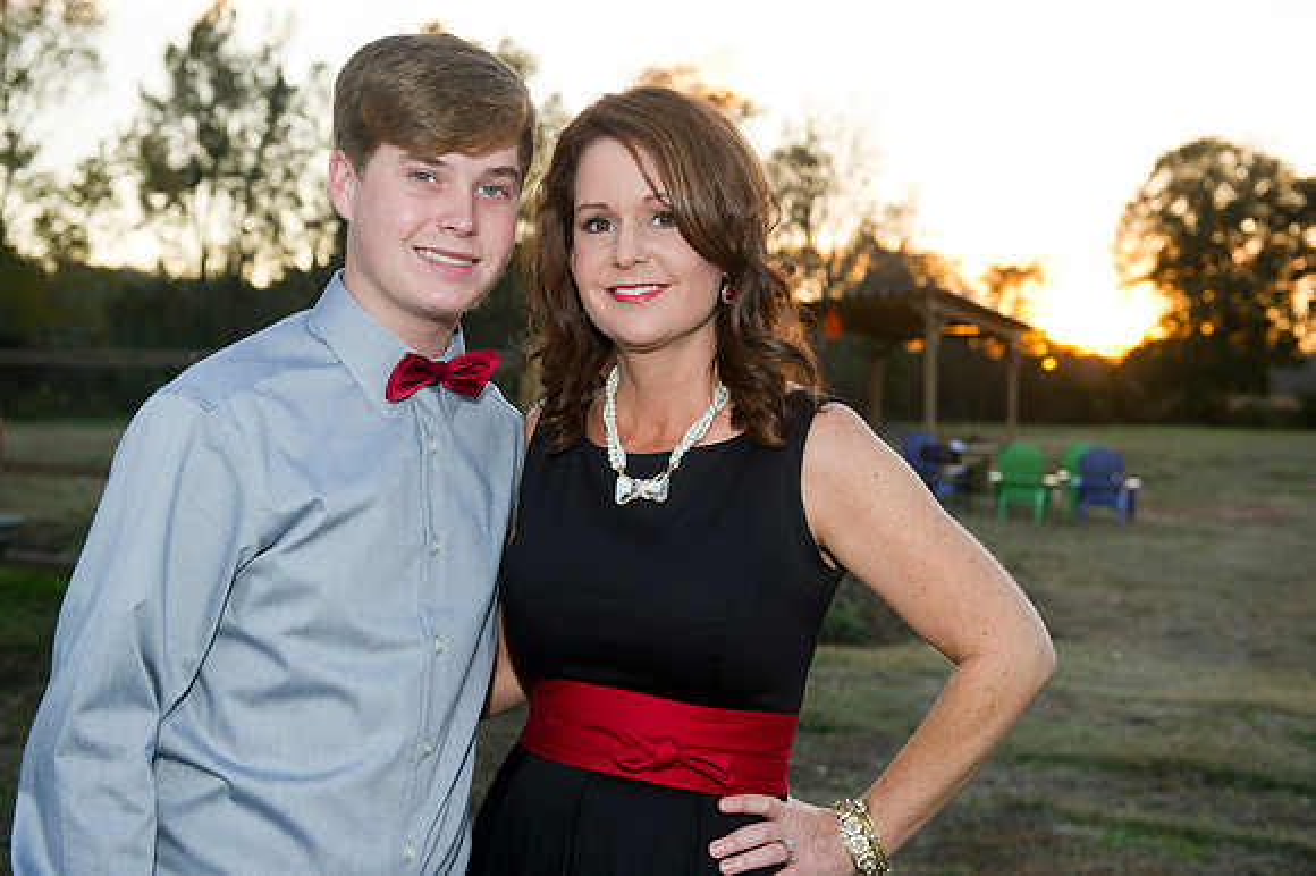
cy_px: 438
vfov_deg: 27.0
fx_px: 1827
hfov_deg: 39.6
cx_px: 658
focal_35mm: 50
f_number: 4.5
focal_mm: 50
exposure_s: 1/250
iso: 640
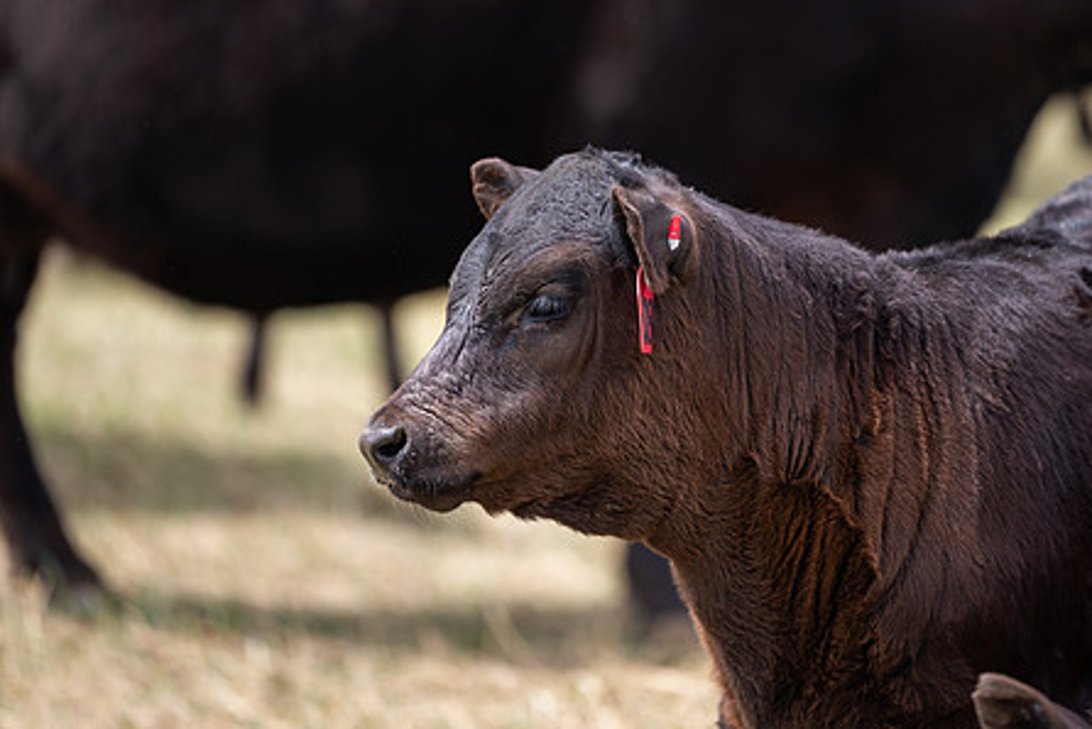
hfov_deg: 7.9
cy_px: 278
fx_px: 7891
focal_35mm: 260
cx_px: 649
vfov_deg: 5.3
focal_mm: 200
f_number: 2.8
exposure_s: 1/1000
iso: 125
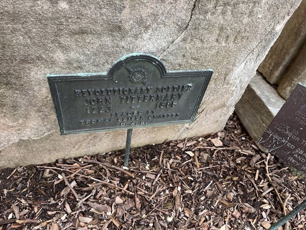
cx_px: 153
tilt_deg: -46.4
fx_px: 230
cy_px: 115
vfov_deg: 53.1
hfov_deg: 67.3
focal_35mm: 26
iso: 100
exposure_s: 1/121
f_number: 1.6
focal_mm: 5.1
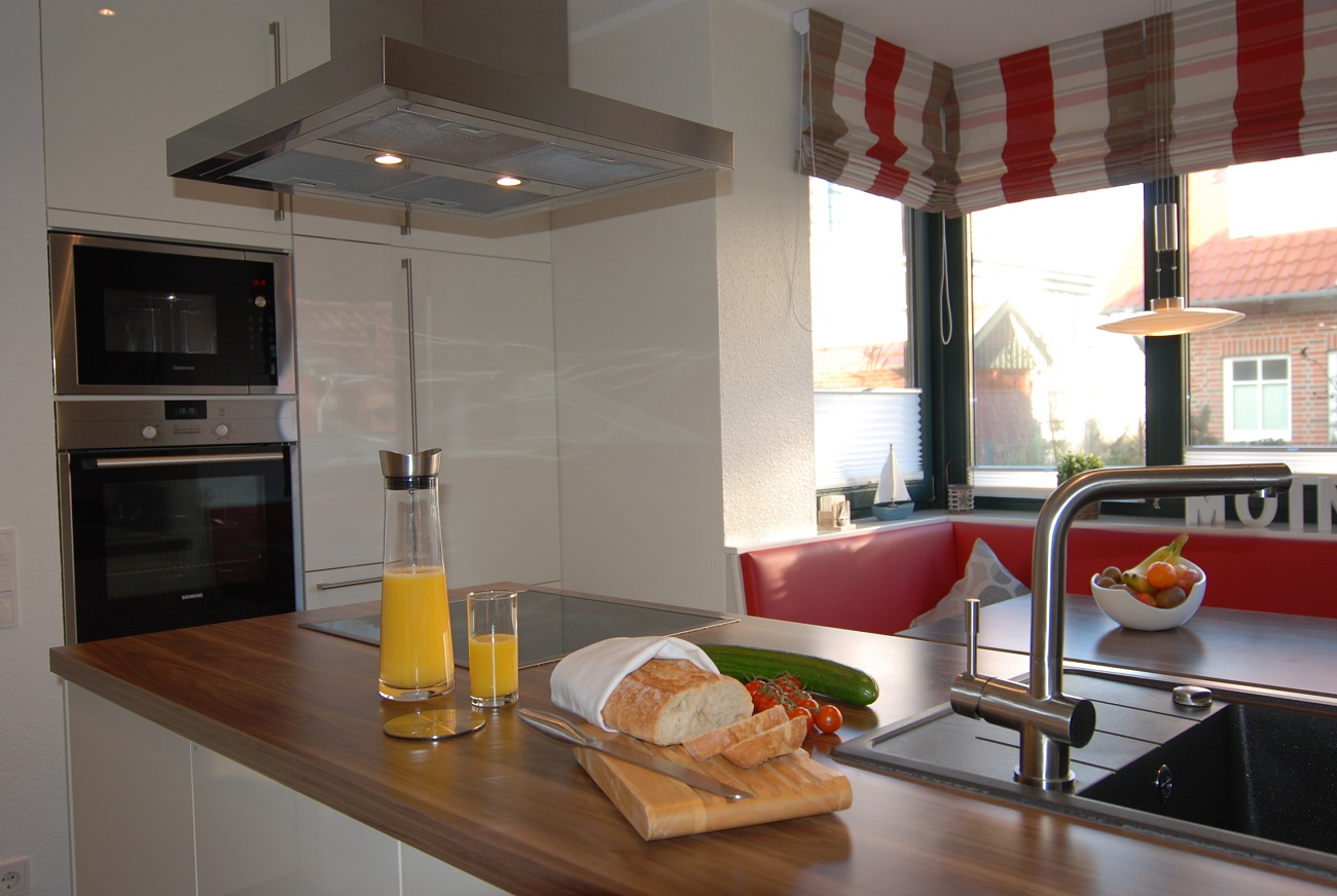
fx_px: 1060
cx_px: 668
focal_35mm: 28
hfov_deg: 64.5
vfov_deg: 45.8
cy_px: 448
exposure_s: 1/60
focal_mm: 19
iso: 200
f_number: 4
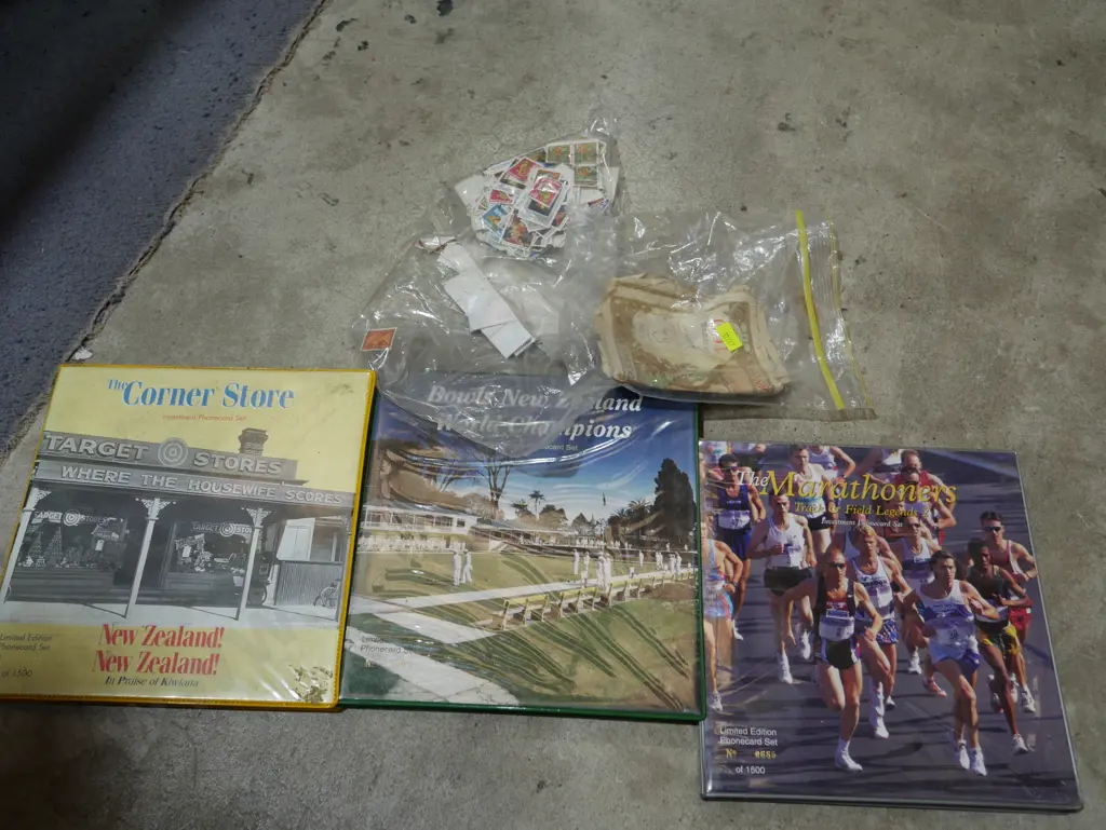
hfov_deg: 53.9
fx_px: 1087
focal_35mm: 34
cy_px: 415
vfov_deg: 41.8
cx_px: 553
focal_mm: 17
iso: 200
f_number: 4
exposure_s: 1/80
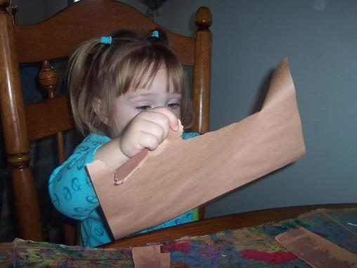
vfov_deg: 38.7
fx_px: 382
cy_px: 134
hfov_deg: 50.1
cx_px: 178
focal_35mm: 37
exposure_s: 1/60
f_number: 2.8
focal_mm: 5.6
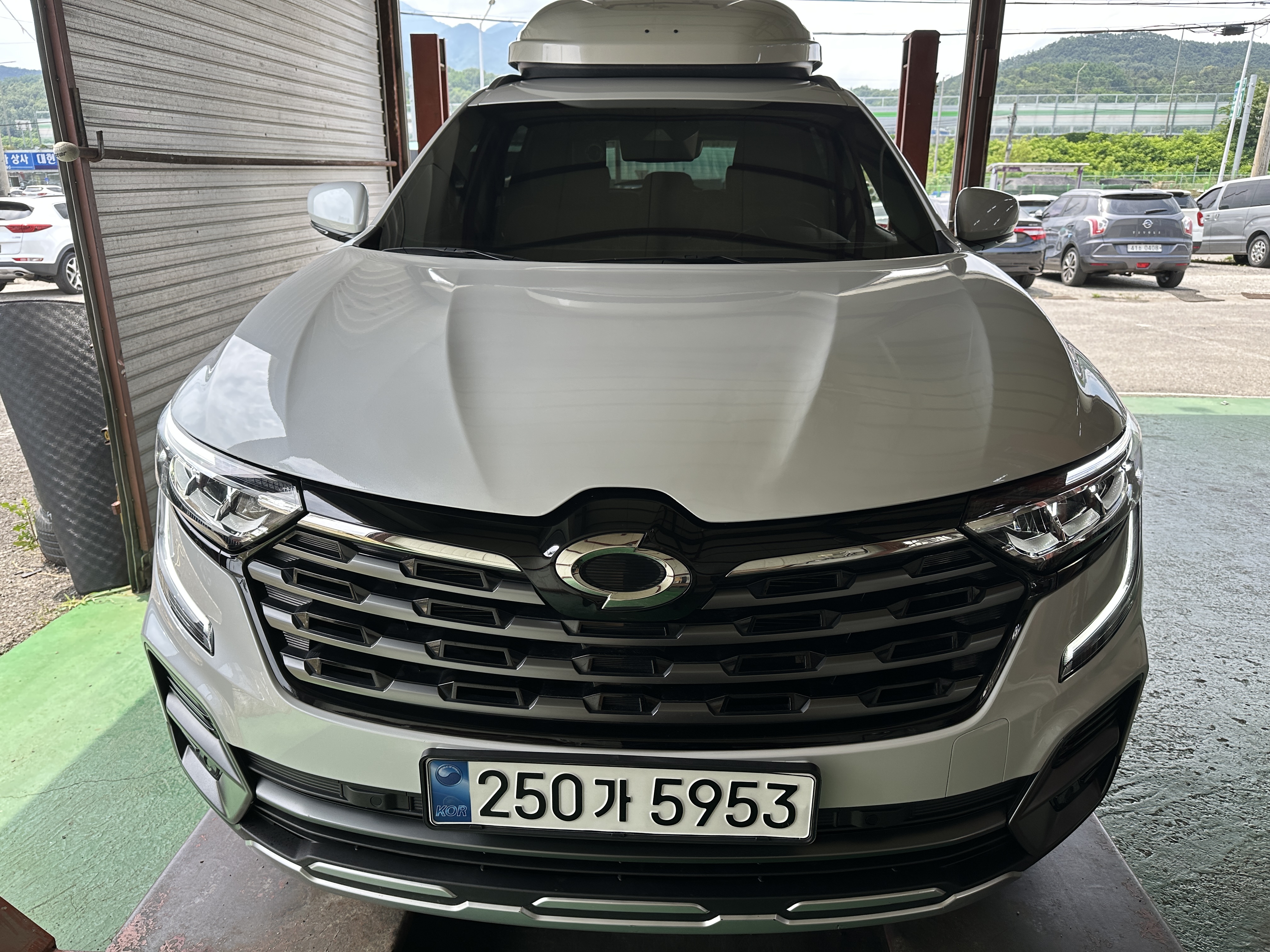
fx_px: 881
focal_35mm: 24
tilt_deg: -18.0
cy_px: 476
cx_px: 635
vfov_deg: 56.8
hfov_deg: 71.6
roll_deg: -0.3
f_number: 1.78
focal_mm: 6.86
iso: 80
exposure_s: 1/663
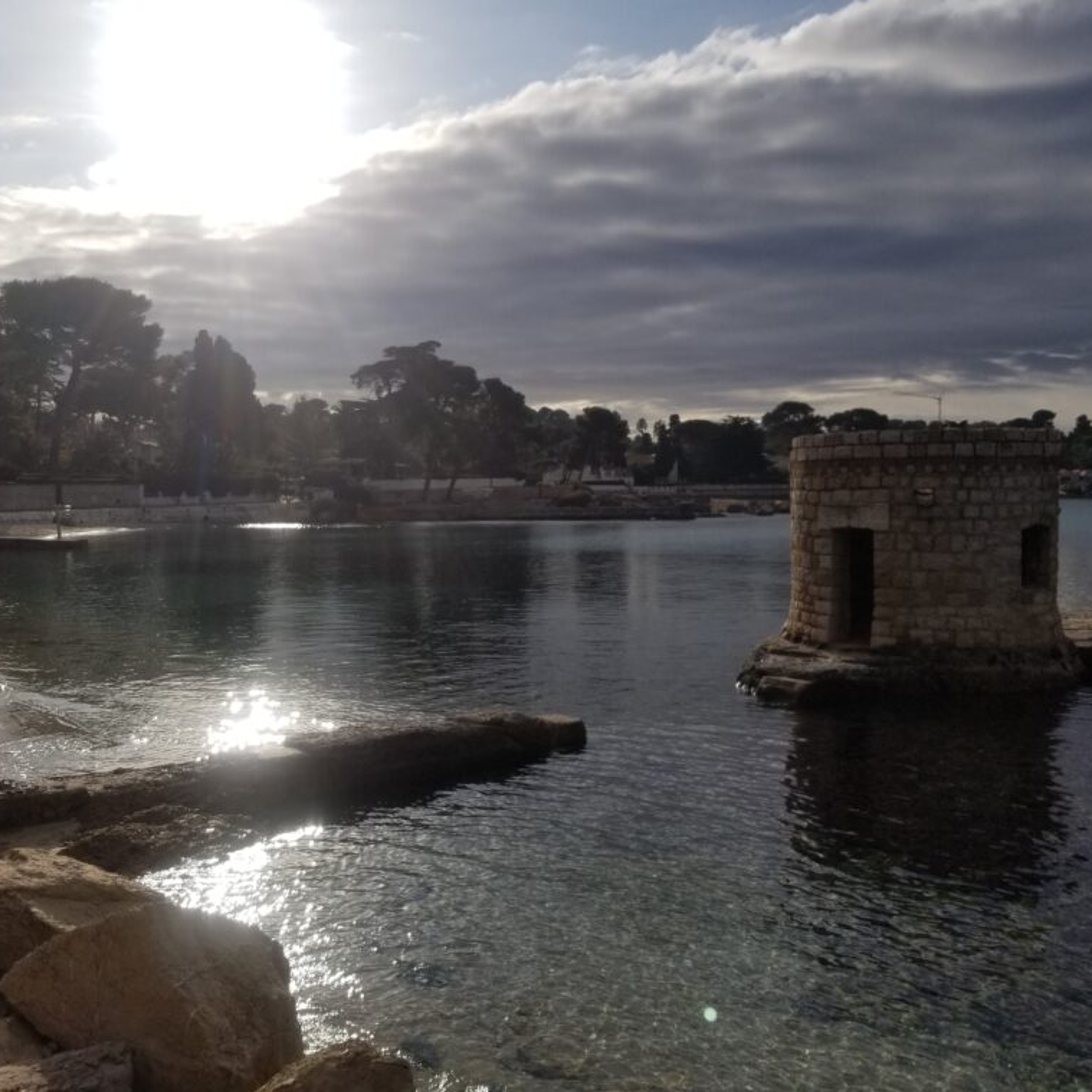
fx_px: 1106
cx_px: 491
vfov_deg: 52.5
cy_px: 541
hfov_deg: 52.4
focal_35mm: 31
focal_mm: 4.25
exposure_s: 1/11456
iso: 50
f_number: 1.7
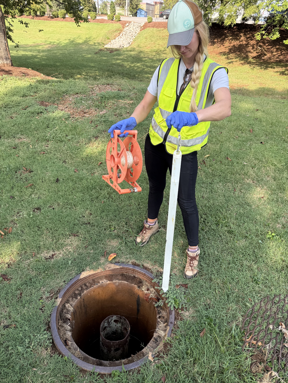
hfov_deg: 56.8
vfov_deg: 71.6
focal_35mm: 24
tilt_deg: -31.1
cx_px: 144
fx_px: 266
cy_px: 192
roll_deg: -2.7
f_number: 1.78
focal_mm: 6.76
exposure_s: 1/955
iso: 100
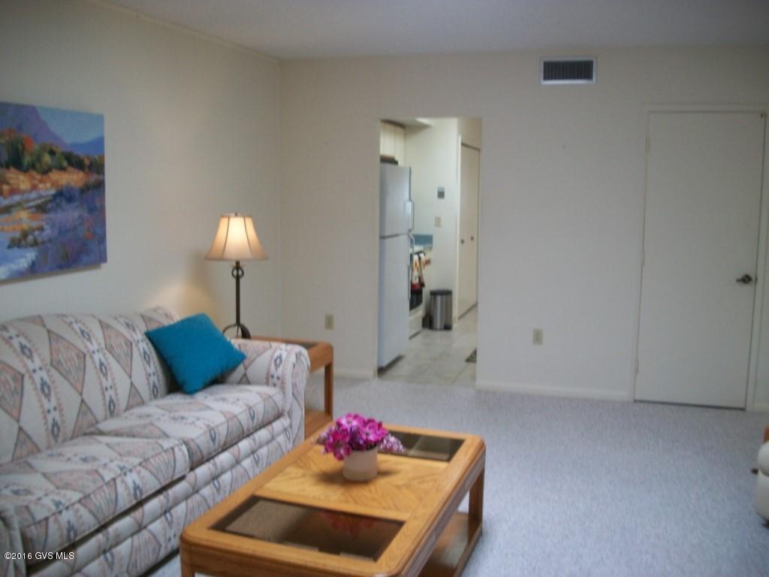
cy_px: 288
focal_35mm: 32
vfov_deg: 44.2
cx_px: 384
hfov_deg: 56.8
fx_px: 711
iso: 80
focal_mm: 5.7
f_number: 2.9
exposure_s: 1/40
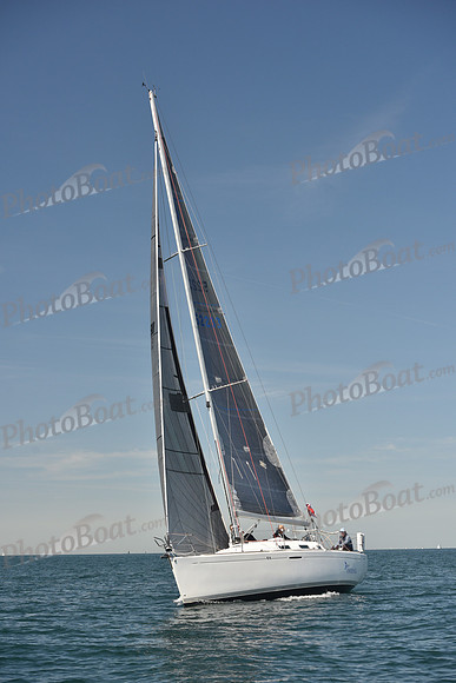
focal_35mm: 70
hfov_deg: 19.5
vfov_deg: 28.8
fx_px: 1329
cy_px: 342
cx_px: 228
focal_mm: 70
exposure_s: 1/640
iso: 250
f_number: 6.3
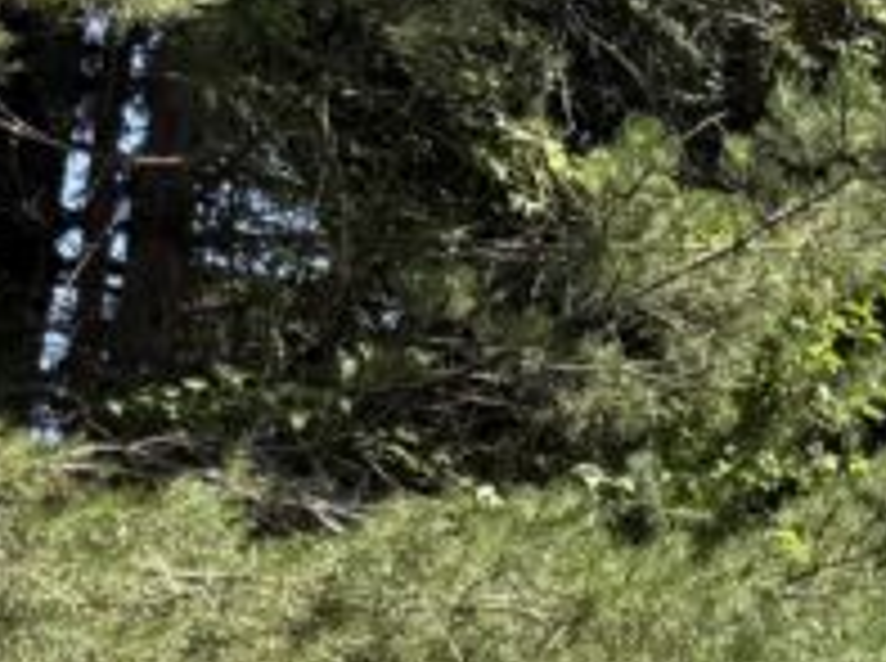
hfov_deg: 12.0
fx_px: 3194
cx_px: 2276
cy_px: 549
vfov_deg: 11.8
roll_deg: -0.1
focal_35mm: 125
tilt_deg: +13.1
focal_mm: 6.76
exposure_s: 1/2110
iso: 80
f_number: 1.78
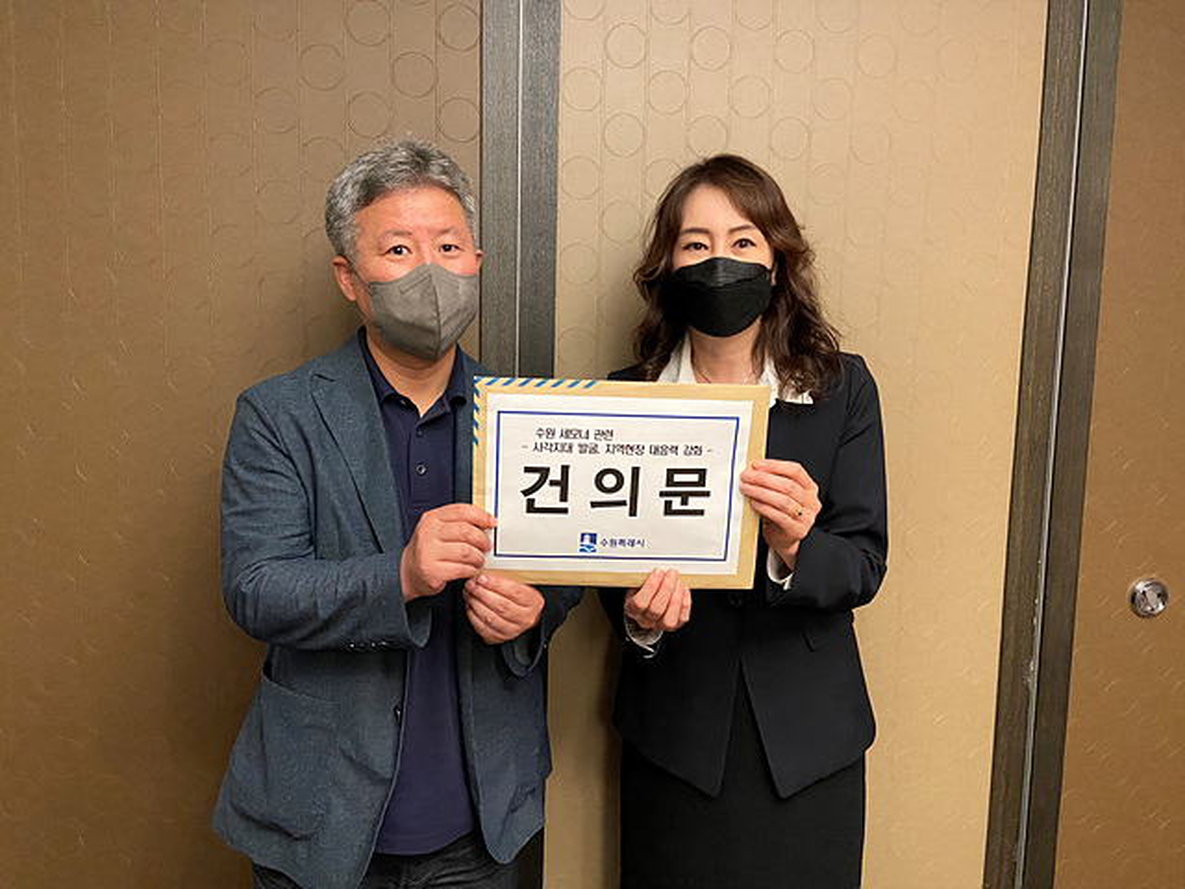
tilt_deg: -6.4
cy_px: 444
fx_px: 890
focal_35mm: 26
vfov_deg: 53.1
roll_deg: -2.1
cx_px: 592
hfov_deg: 67.3
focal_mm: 4.25
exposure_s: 1/30
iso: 640
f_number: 1.8
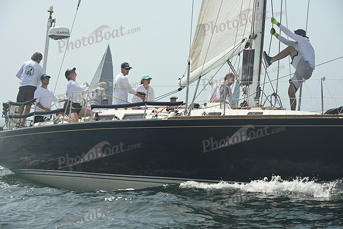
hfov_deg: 15.8
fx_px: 1239
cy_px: 114
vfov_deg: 10.6
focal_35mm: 130
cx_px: 172
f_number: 8
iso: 320
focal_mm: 130
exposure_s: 1/1250
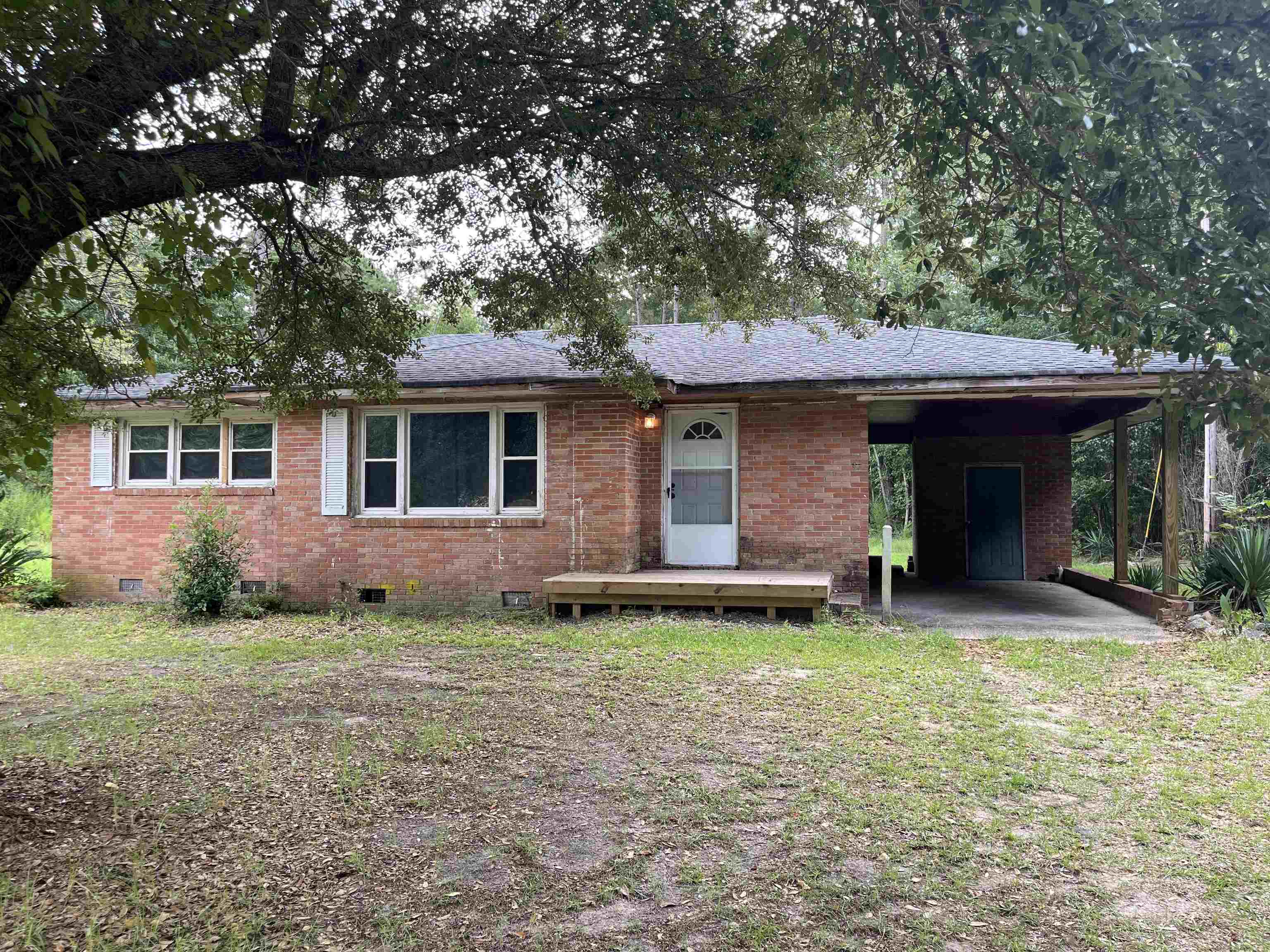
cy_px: 476
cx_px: 635
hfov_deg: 67.3
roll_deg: -0.4
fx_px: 954
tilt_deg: +1.9
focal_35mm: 26
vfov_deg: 53.1
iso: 40
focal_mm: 5.1
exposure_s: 1/224
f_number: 1.6
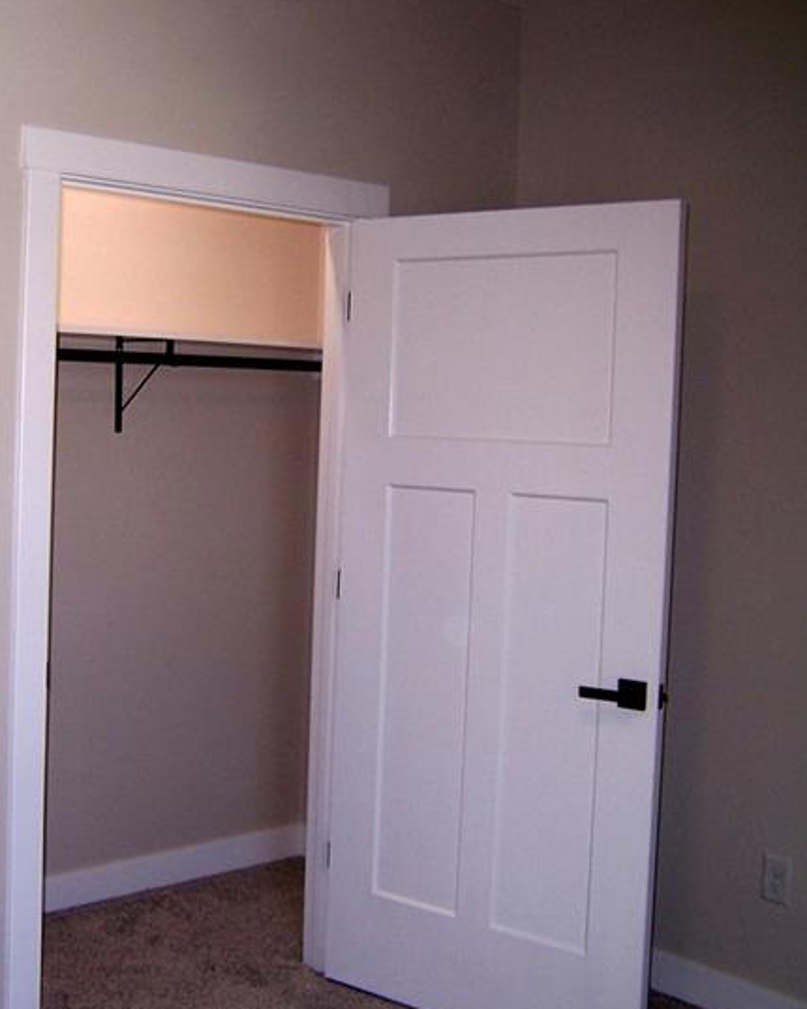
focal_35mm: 46
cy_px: 482
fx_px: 1374
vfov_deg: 40.3
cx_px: 287
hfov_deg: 32.5
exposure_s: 1/60
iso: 80
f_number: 2.8
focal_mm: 5.5
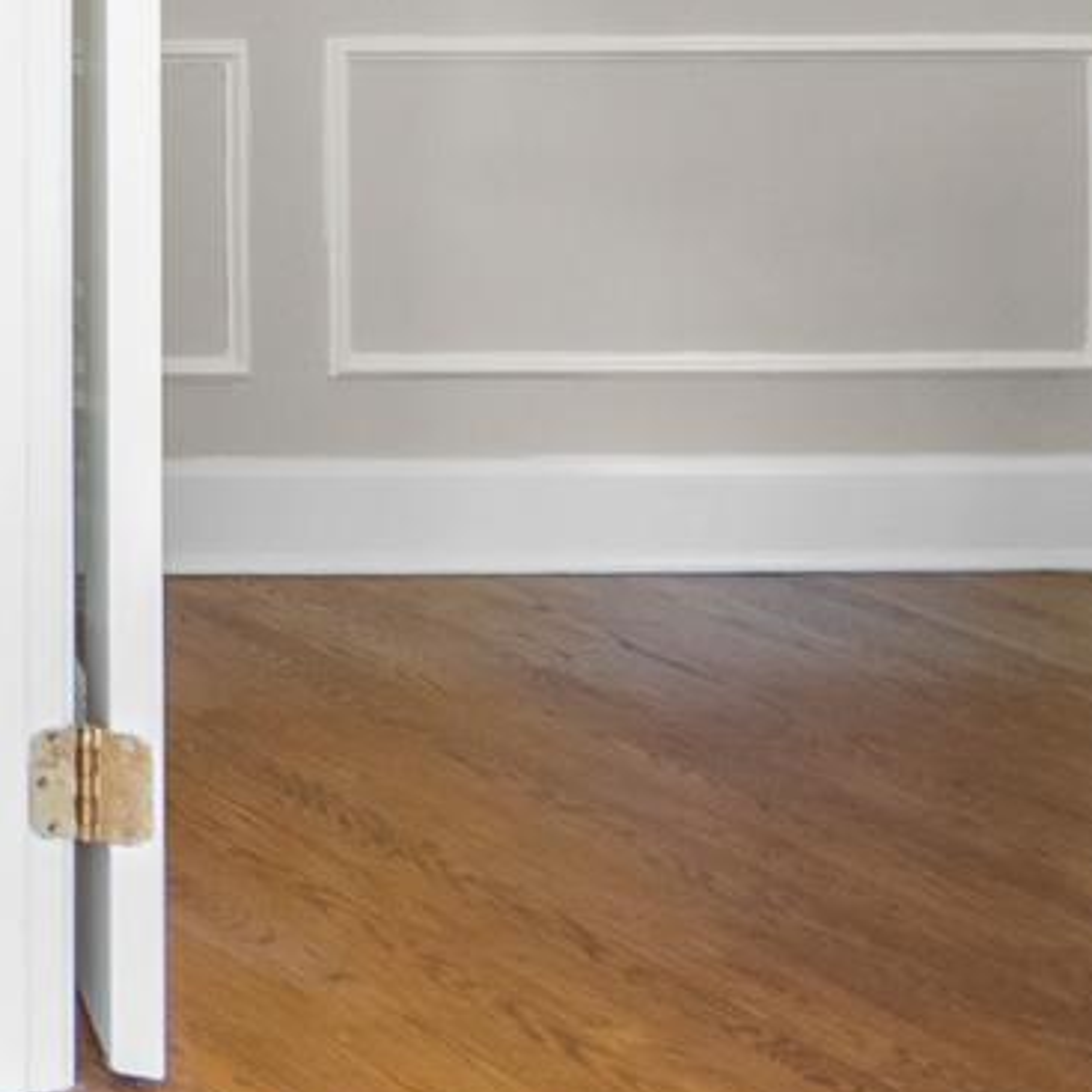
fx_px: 2712
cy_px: -403
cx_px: -1863
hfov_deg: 13.0
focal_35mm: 76
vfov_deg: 20.4
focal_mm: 16
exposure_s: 1/8
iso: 250
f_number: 8
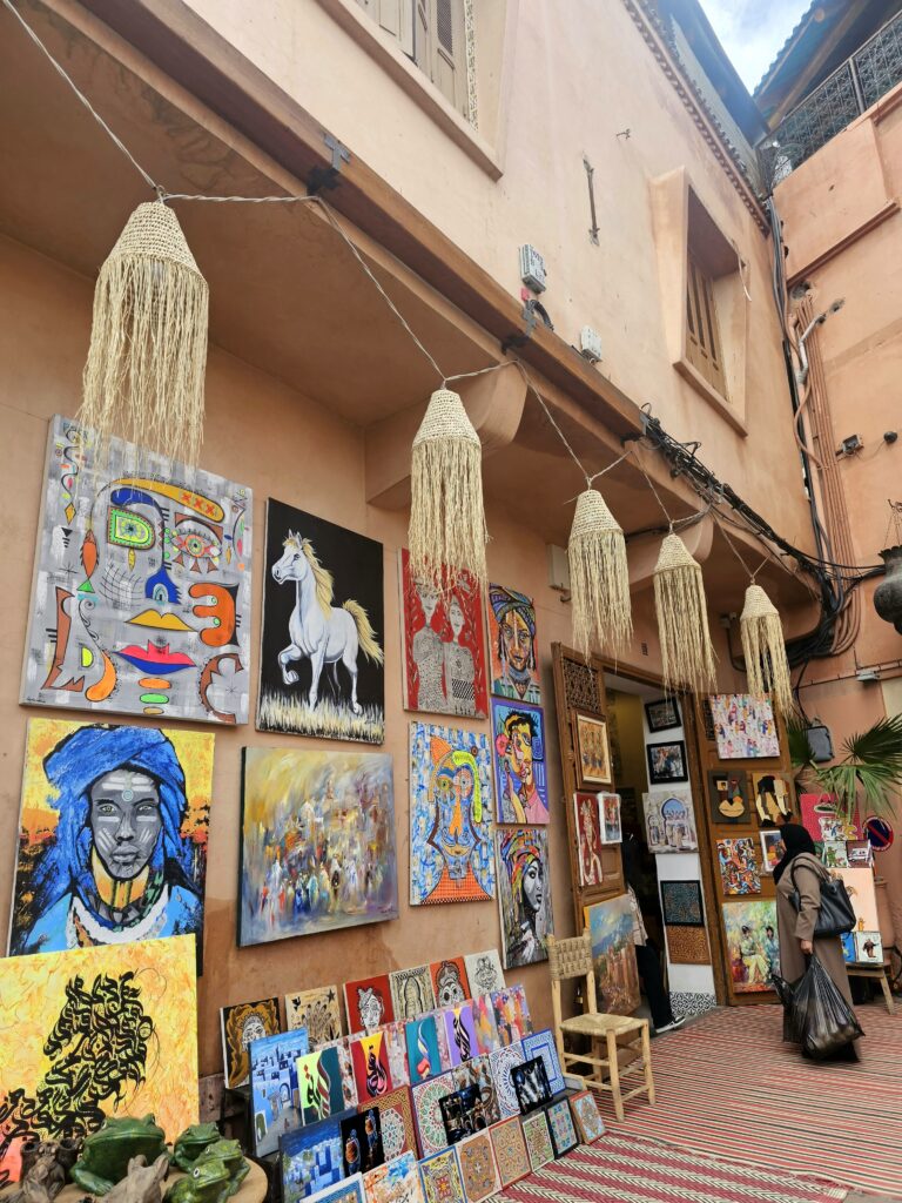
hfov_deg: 58.9
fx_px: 799
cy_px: 602
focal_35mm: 23
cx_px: 451
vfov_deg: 73.9
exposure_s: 1/182
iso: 32
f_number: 1.7
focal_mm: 6.3
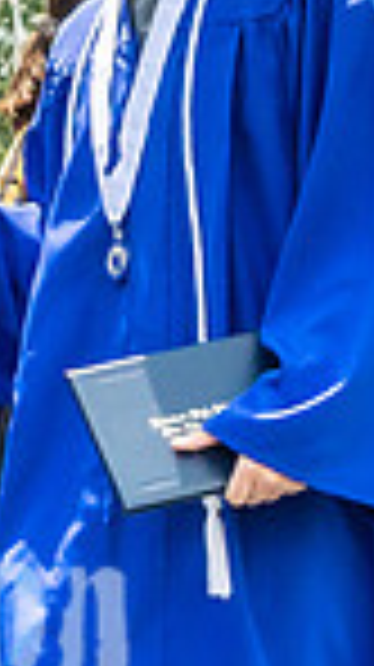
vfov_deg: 9.6
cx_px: -306
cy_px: 423
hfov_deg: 5.3
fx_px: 3976
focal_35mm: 225
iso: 200
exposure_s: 1/800
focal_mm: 20
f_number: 7.1
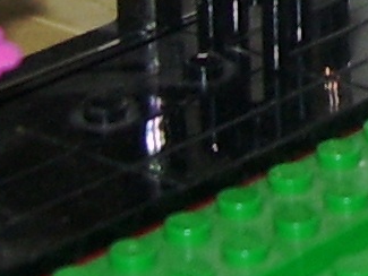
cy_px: -305
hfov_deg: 7.5
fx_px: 2712
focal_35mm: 255
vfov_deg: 5.7
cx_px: 726
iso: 80
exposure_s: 1/60
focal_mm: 6
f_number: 2.7
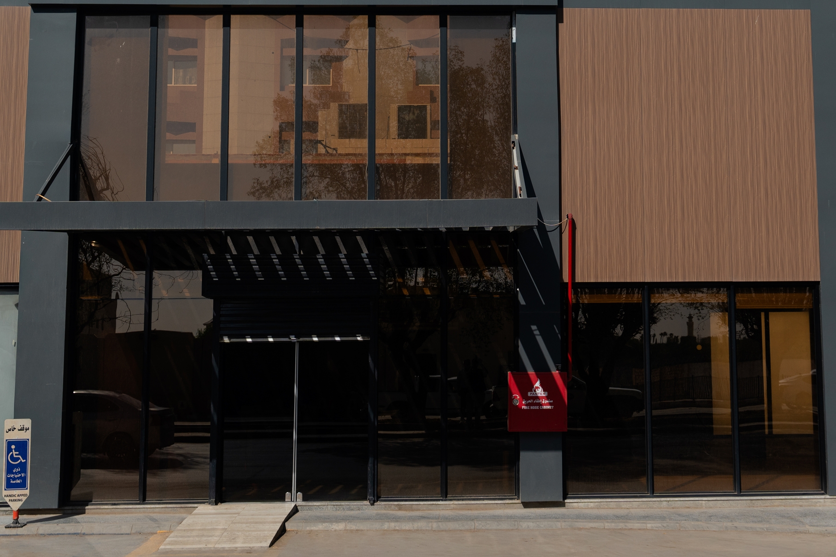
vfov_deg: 24.1
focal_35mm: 56
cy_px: 191
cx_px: 526
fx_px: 1300
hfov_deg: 35.4
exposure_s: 1/3200
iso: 160
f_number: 4
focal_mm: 35
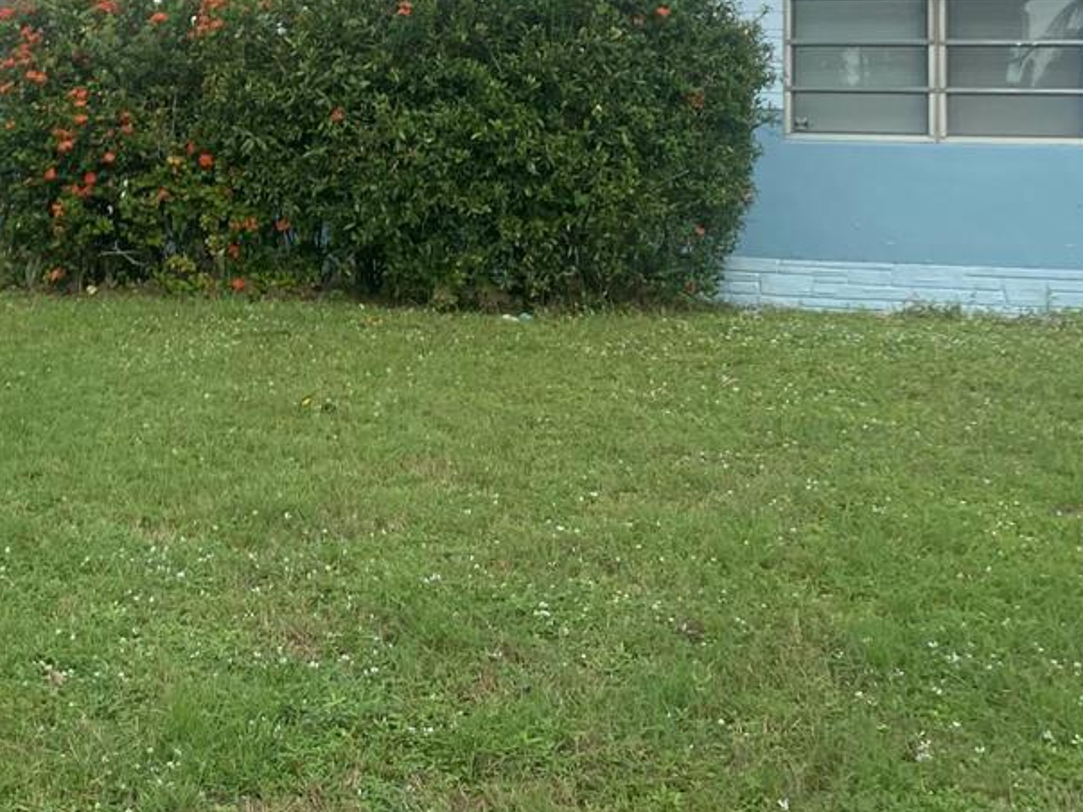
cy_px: 0
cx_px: 302
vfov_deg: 20.6
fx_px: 2158
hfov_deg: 27.9
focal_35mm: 69
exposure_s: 1/2890
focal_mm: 4.25
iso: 32
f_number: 1.8
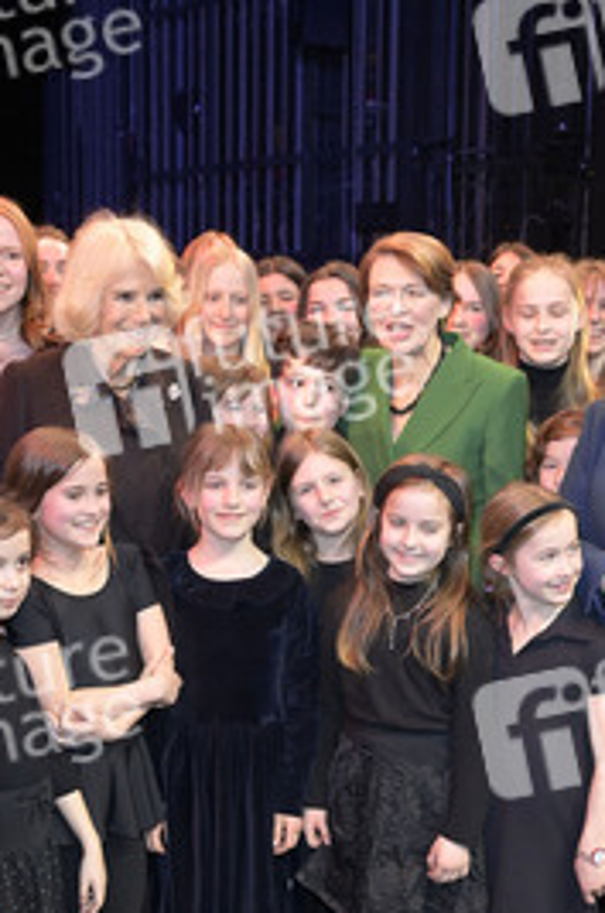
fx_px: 1291
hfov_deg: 26.4
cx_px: 338
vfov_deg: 38.8
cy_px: 547
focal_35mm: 51
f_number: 5.6
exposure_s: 1/250
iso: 5000
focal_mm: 34
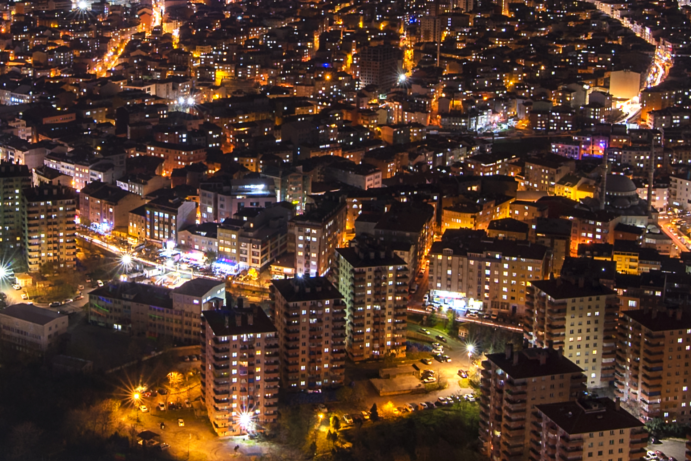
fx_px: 1190
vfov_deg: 21.5
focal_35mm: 62
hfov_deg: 32.1
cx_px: 228
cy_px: 69
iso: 100
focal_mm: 16
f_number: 9
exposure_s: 15
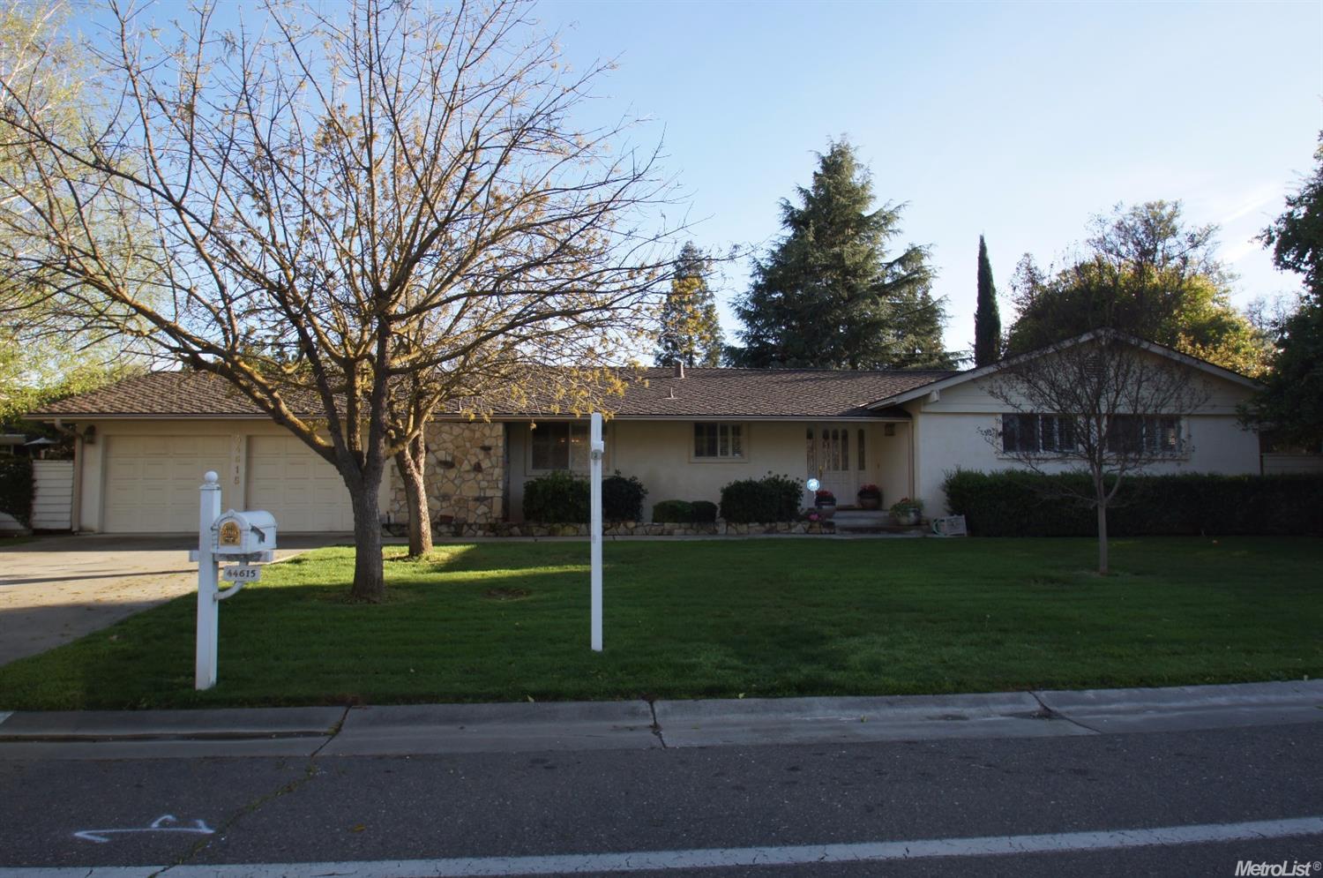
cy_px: 439
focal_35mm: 20
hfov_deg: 85.5
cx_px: 662
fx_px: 715
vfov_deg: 63.0
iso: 100
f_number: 9
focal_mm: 13
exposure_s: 1/100
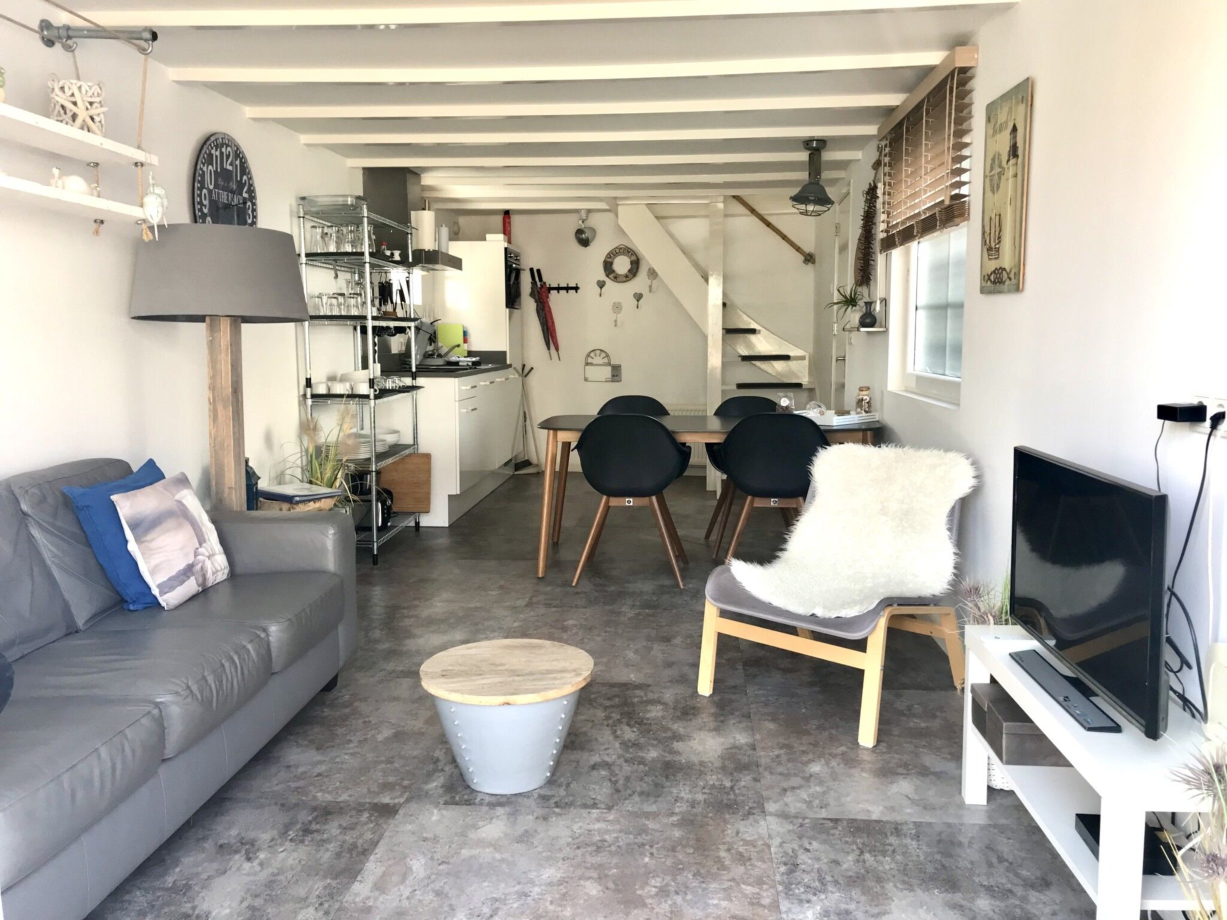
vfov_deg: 49.7
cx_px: 614
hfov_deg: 63.4
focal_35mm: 28
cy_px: 460
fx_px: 992
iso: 32
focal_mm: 3.99
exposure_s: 1/100
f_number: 1.8
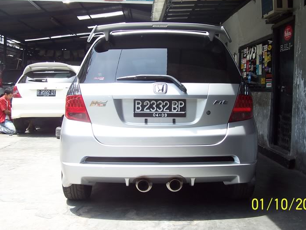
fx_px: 407
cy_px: 105
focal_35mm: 46
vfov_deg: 31.5
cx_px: 168
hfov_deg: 41.2
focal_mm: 6.7
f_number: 2.8
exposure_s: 1/250
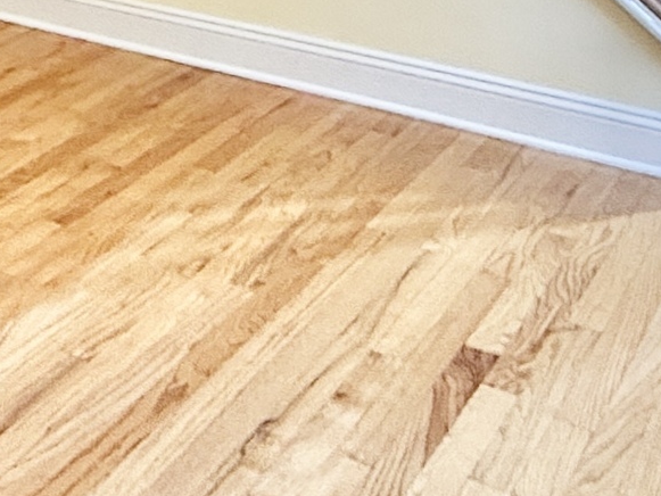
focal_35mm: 74
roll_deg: +0.0
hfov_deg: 22.6
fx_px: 1413
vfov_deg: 16.9
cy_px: -357
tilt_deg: -1.8
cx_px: -271
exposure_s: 1/120
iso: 200
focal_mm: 2.22
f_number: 2.2
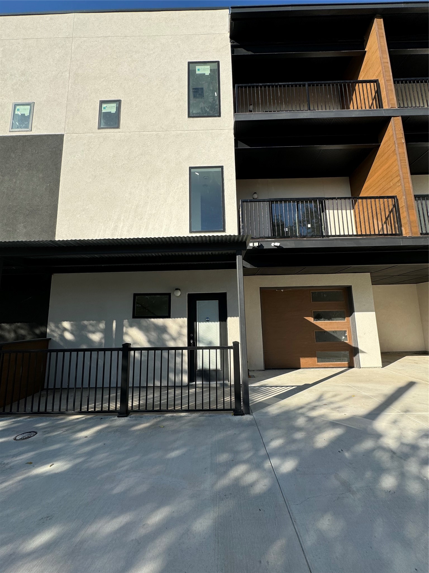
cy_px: 286
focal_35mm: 14
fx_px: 231
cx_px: 214
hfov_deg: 85.7
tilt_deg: +8.2
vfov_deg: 102.1
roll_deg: +1.3
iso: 50
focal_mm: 2.22
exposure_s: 1/1536
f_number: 2.2
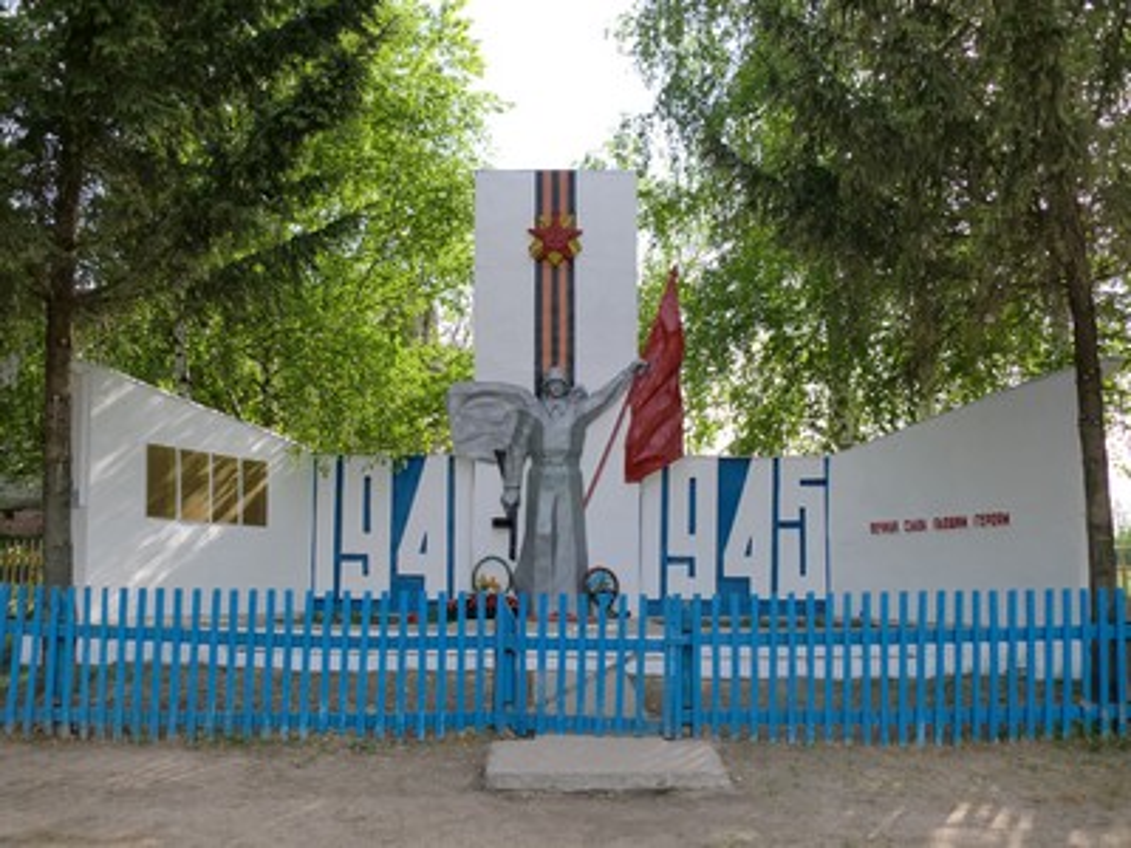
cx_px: 566
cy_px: 424
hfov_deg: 52.6
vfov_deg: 40.7
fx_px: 1144
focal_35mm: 35
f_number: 3.1
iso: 64
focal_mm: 6.3
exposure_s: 1/400
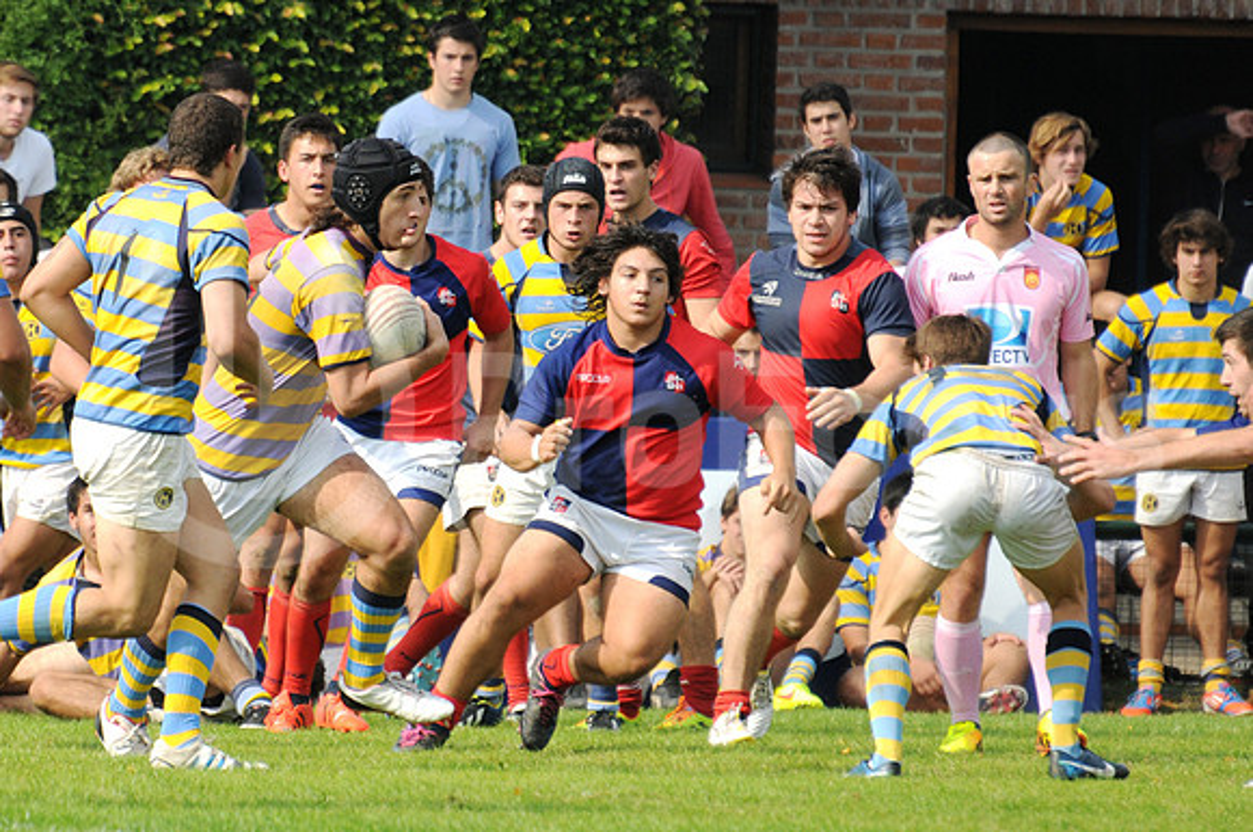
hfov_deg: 4.6
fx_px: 15641
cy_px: 416
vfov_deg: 3.0
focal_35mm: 450
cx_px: 626
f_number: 5.6
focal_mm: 300
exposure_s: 1/1000
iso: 400
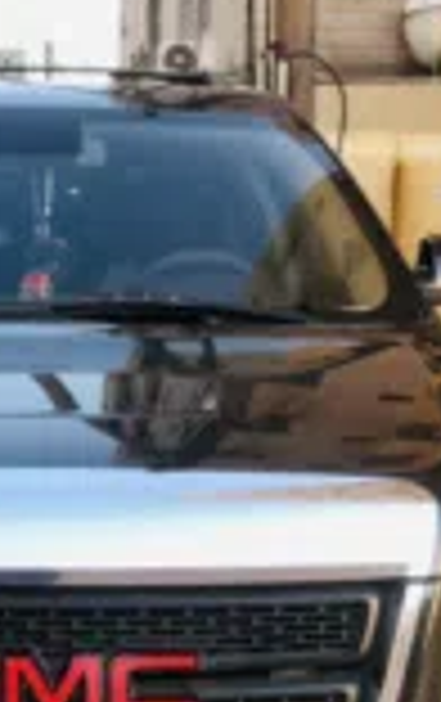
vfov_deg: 26.4
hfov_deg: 17.0
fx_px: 1456
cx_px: 63
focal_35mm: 76
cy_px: 598
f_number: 1.8
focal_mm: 4
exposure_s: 1/30
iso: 25
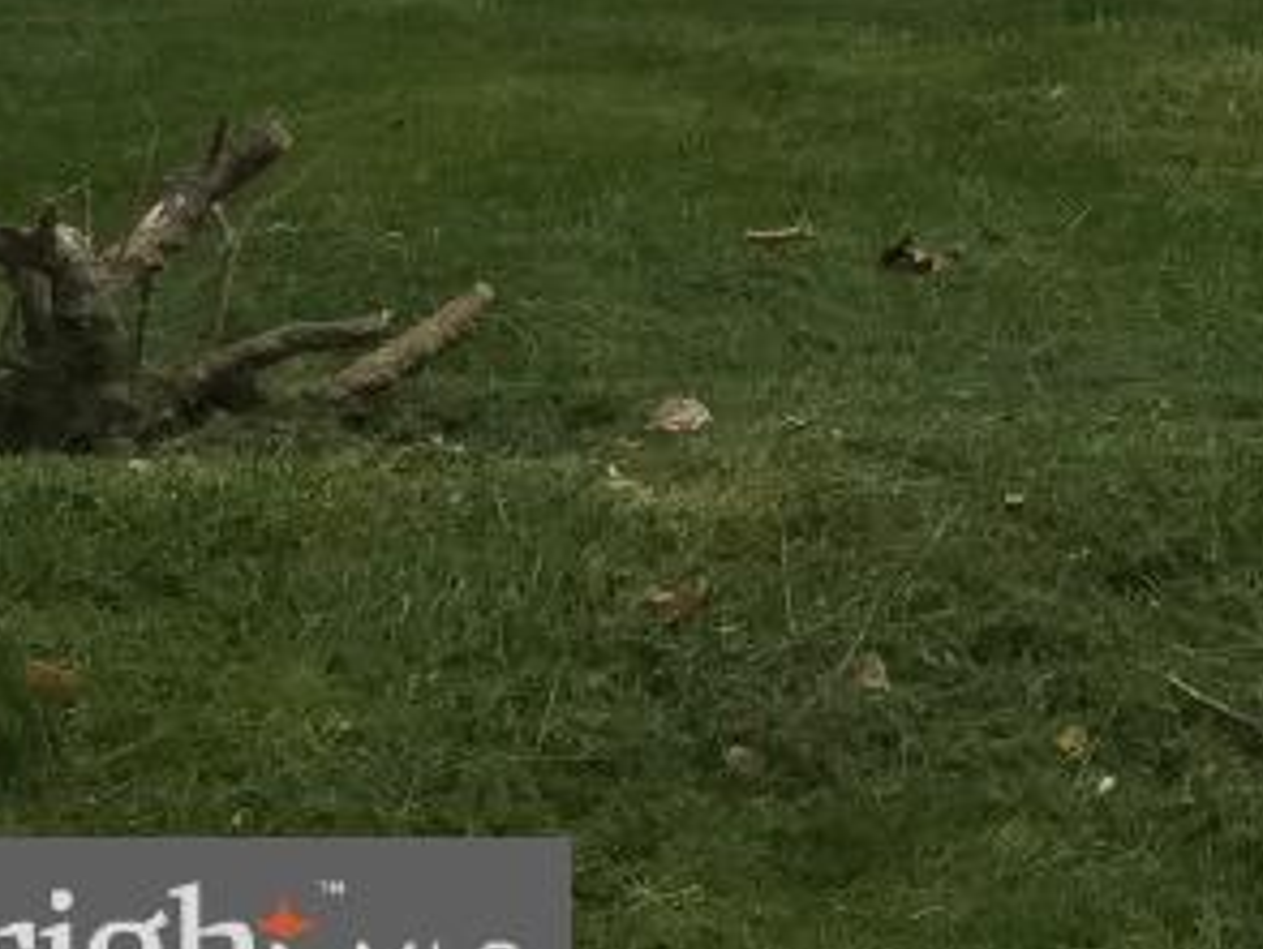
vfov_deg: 9.4
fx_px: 5185
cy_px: -1232
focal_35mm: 142
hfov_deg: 11.7
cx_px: 2913
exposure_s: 1/128
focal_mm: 4.15
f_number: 2.2
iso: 32
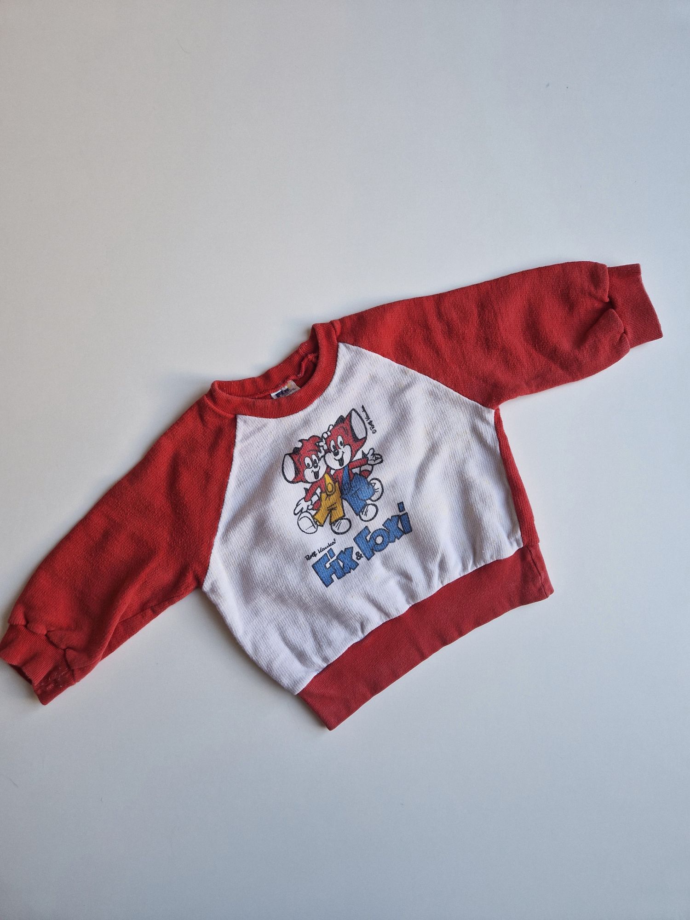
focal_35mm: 23
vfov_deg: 73.9
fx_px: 611
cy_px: 460
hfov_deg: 58.9
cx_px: 345
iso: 125
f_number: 1.8
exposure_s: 1/182
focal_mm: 5.4
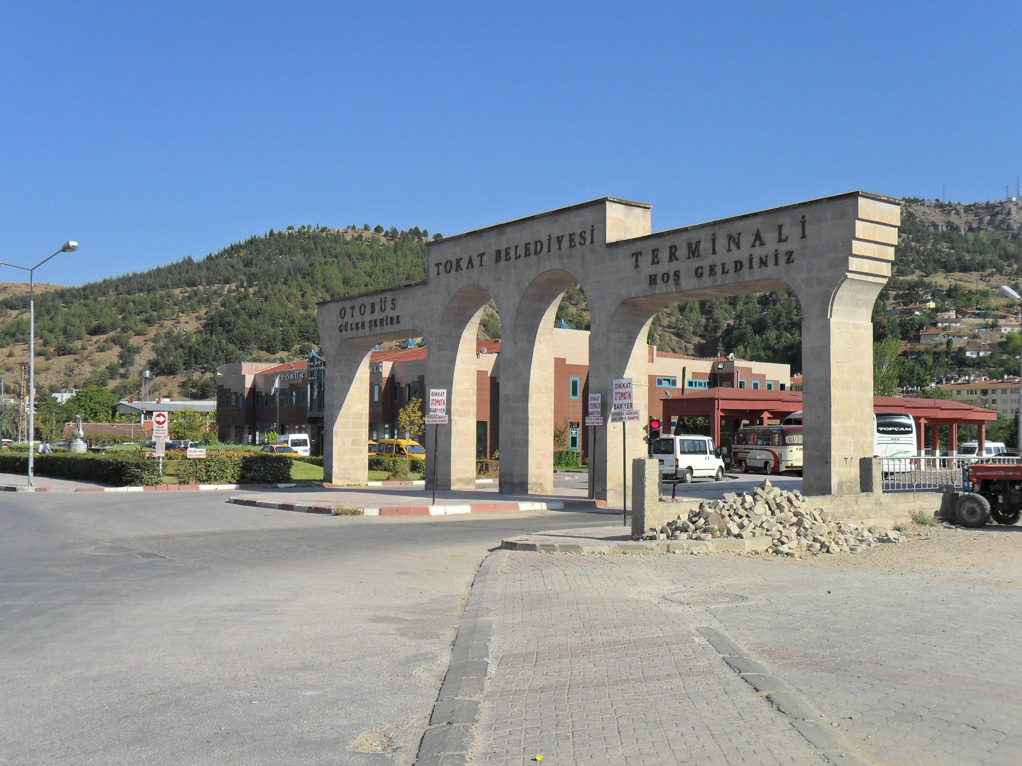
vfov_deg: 38.7
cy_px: 383
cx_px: 511
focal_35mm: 37
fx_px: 1092
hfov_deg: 50.1
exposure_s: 1/1000
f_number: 4
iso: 100
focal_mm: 6.6
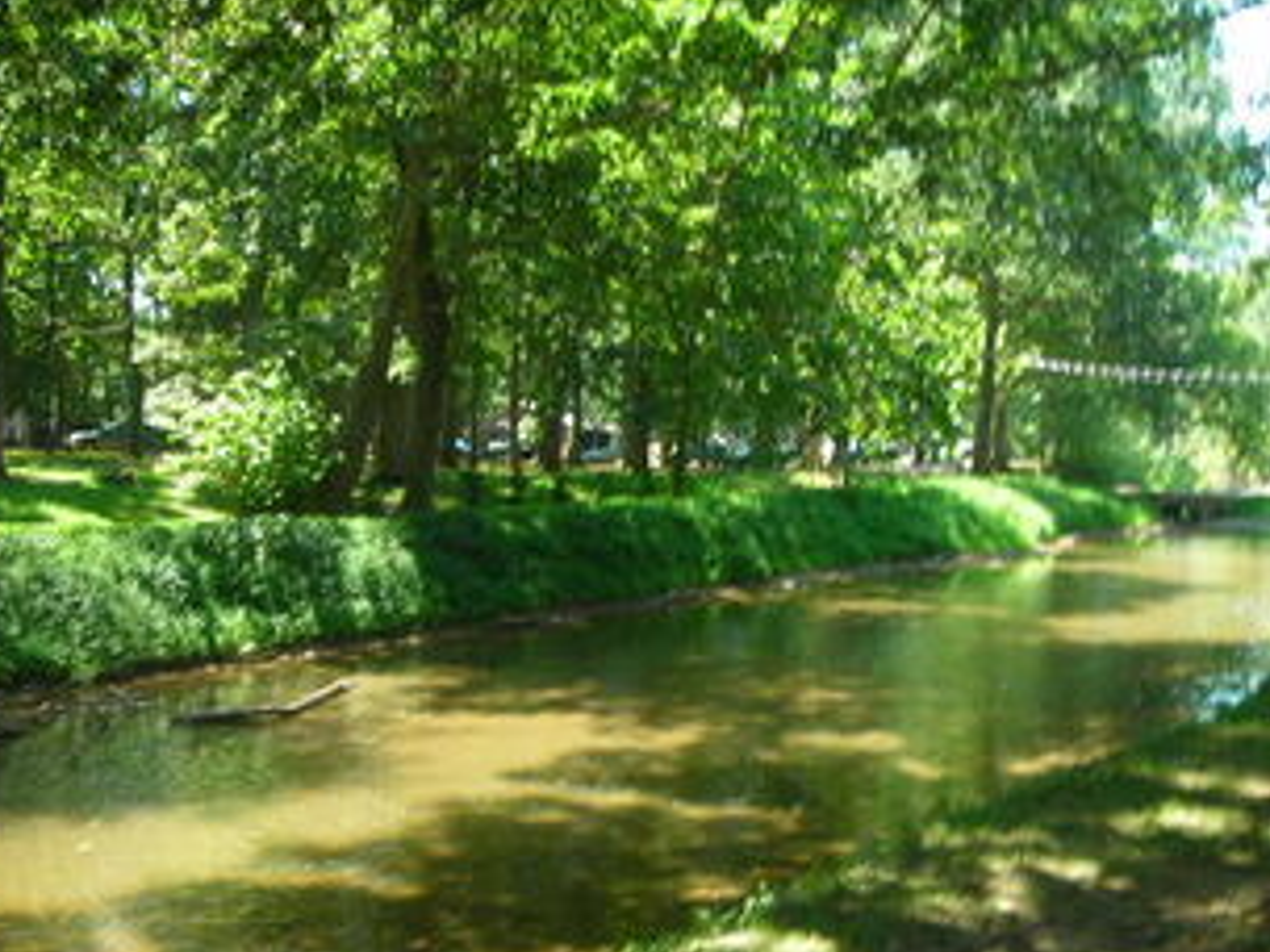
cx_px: 706
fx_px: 1834
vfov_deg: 29.1
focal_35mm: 50
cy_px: 447
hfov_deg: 38.1
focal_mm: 6.3
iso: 50
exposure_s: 1/53
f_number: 3.2
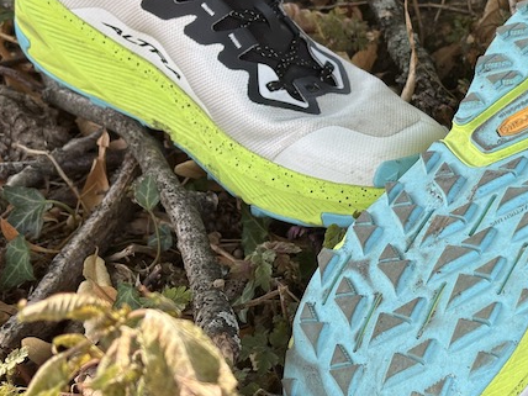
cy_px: 149
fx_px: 1297
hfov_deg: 22.9
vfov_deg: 17.3
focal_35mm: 85
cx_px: 360
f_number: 1.6
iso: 40
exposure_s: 1/167
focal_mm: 5.96
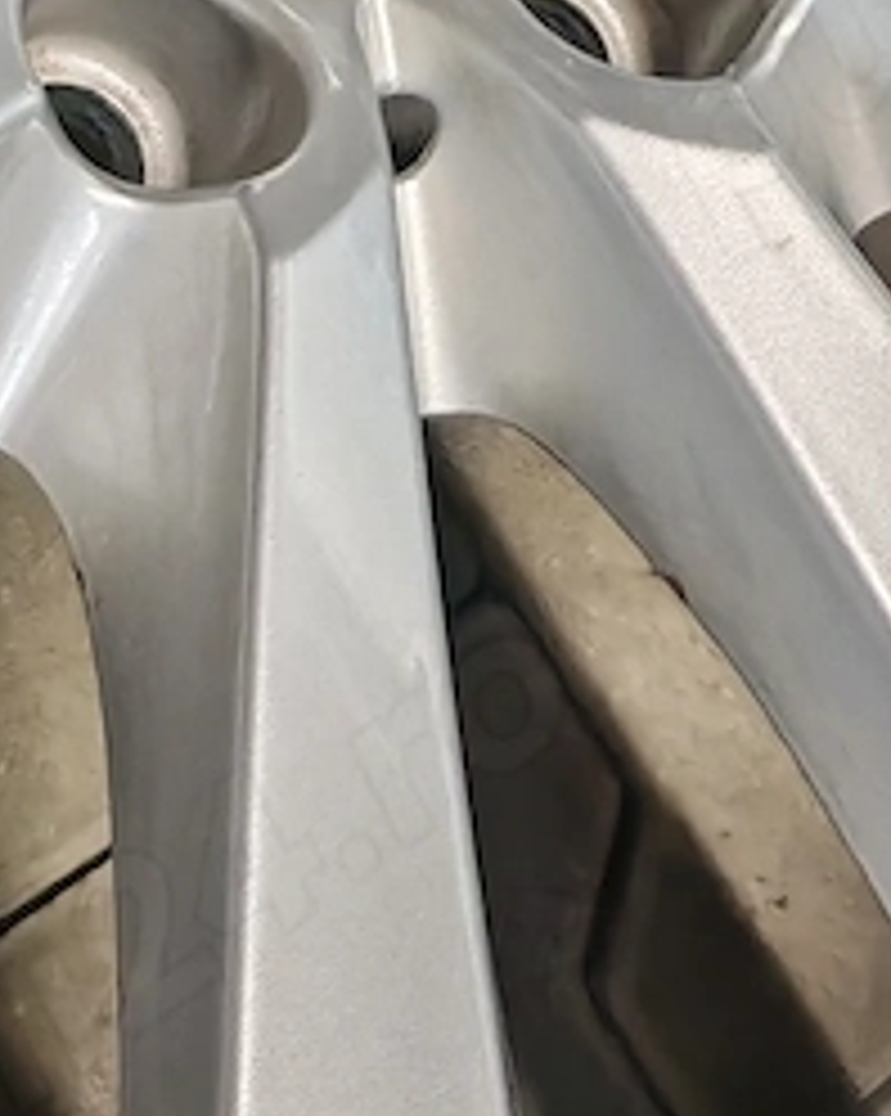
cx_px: 608
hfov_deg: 10.8
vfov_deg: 12.2
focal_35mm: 142
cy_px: -1058
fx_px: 4686
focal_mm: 6.83
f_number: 1.4
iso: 500
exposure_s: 1/240
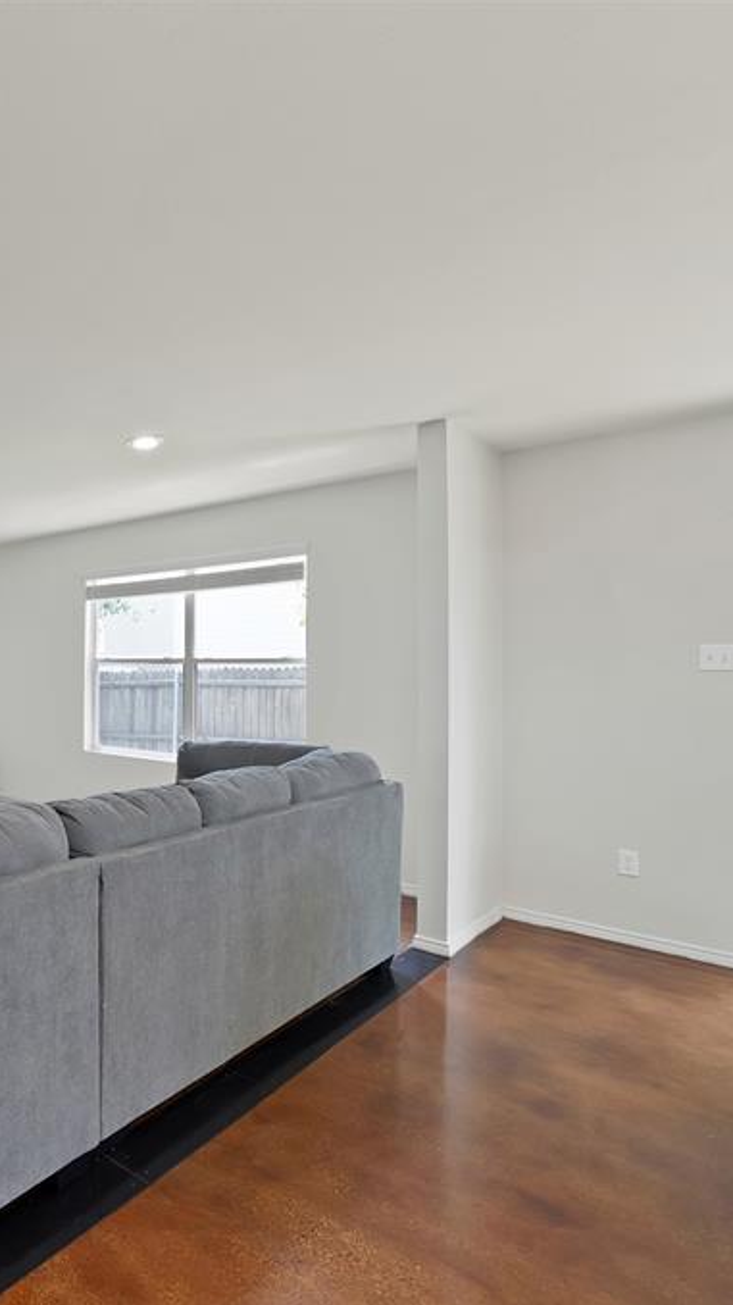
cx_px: -67
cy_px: 655
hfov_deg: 44.8
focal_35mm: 19
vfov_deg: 89.6
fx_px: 657
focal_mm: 12
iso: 640
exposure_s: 1/6
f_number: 9
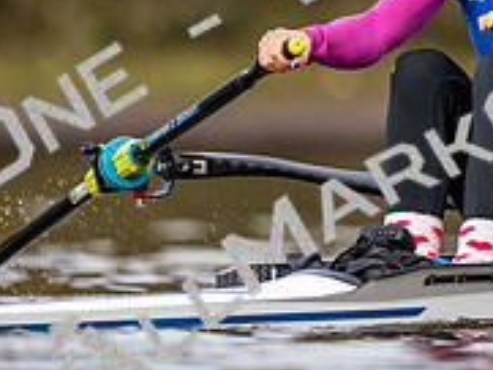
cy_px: 12
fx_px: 26337
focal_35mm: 1848
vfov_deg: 0.8
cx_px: 602
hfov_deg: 1.1
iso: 1800
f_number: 4
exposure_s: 1/2500
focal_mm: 600
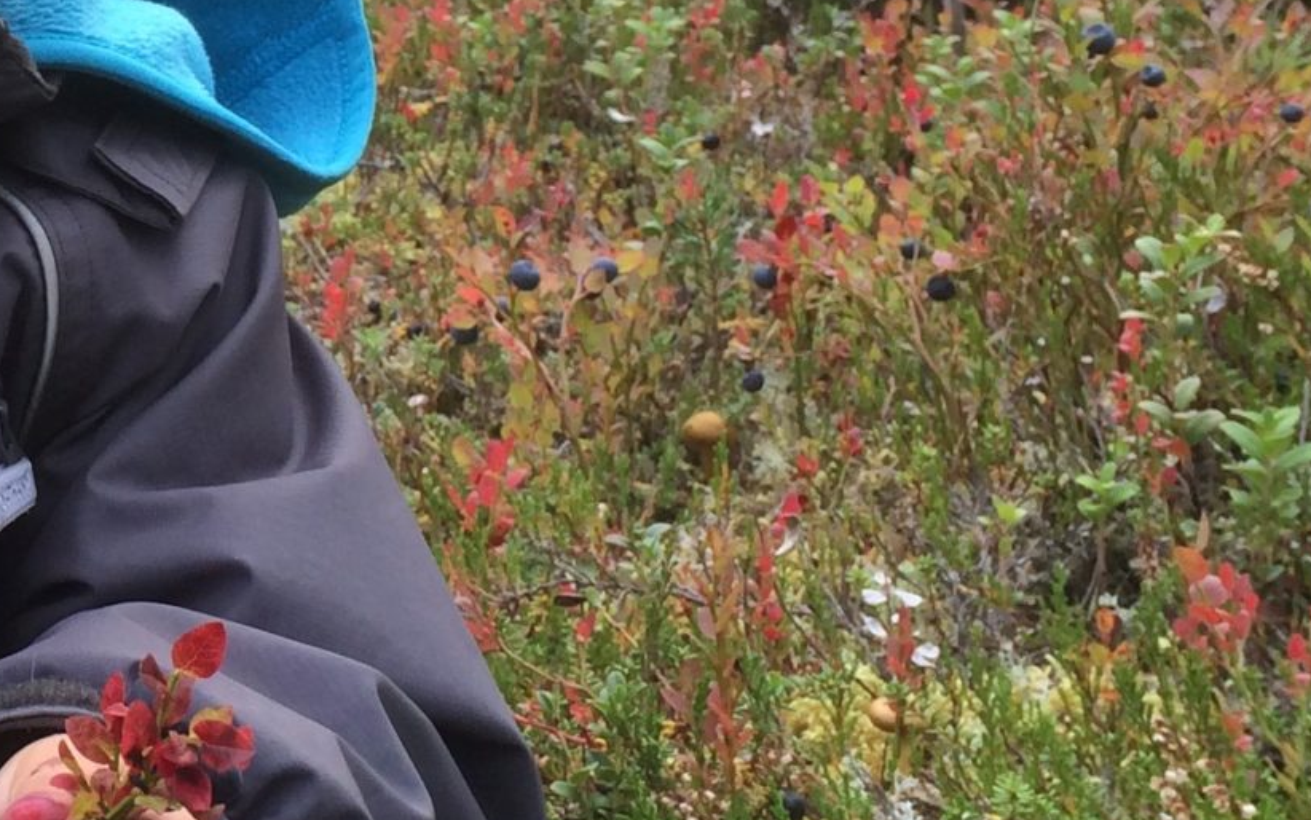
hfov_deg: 19.9
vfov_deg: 13.1
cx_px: -201
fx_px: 3538
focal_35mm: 99
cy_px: 72
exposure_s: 1/196
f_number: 2.2
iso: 32
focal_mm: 4.12
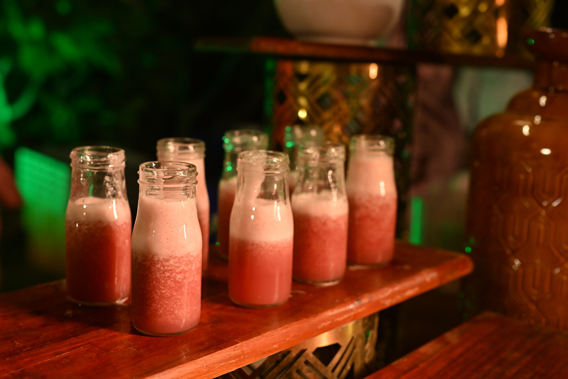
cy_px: 190
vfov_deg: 27.0
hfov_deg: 39.6
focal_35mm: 50
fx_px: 789
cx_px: 284
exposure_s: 1/500
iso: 1600
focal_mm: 50
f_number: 4
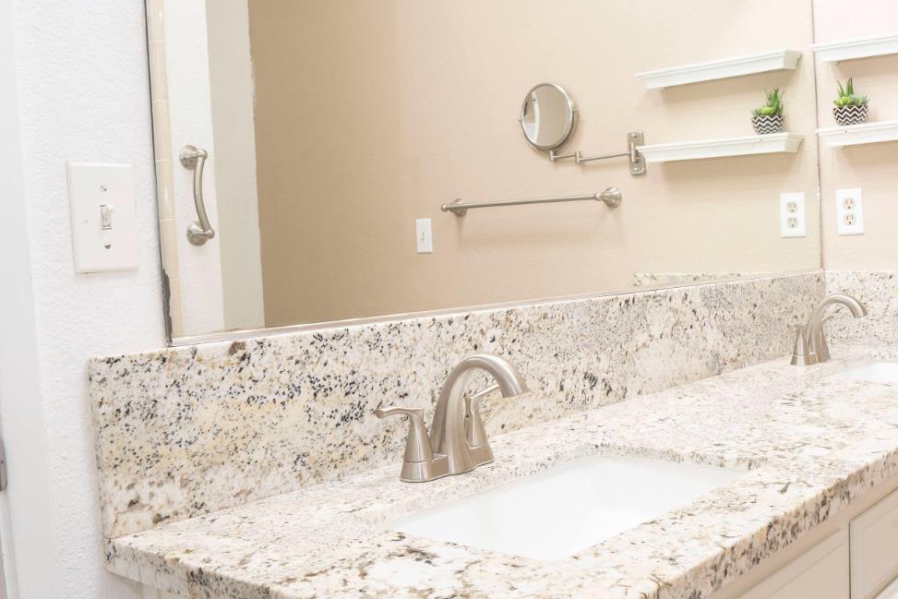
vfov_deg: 35.9
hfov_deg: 50.5
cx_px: 632
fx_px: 923
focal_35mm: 37
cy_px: 311
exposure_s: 1/1.25
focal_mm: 16
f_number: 14
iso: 100
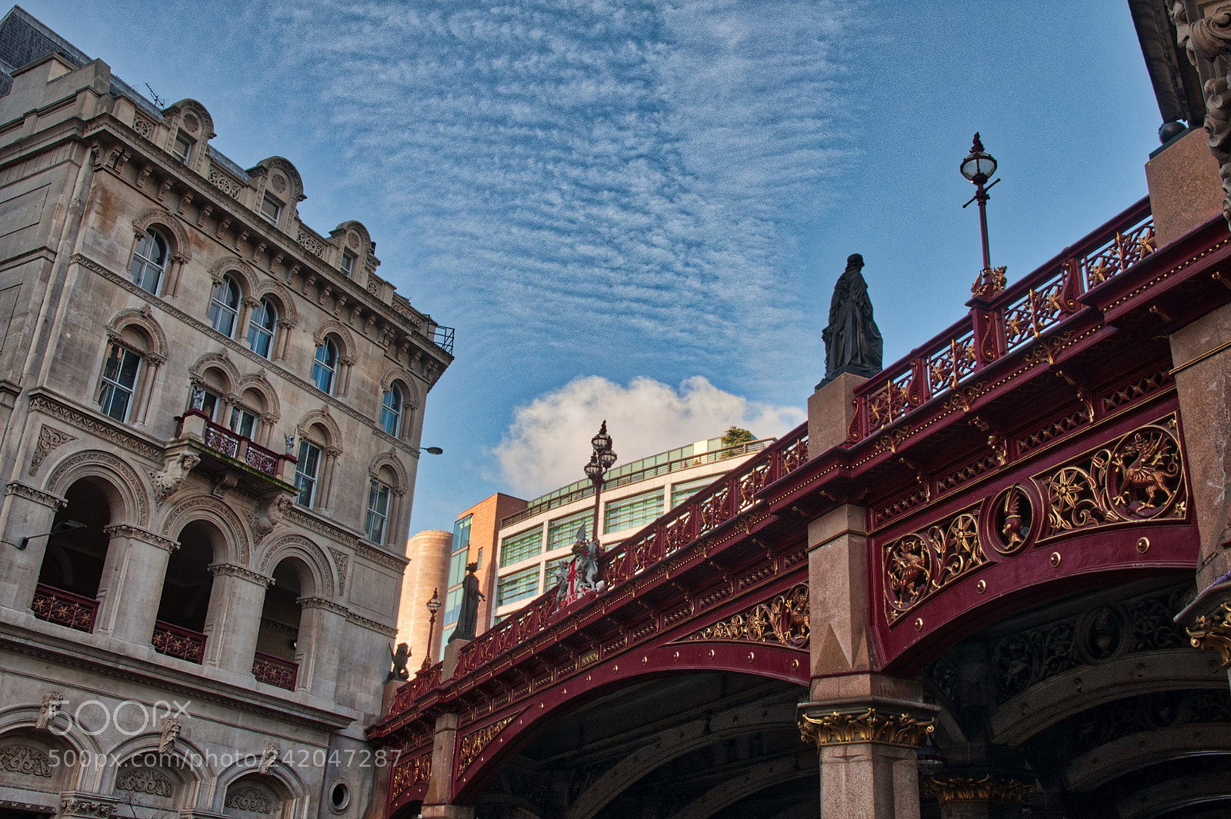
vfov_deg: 36.8
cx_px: 616
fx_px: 1230
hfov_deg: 53.2
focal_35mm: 36
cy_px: 410
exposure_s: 1/80
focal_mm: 24
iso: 200
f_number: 9
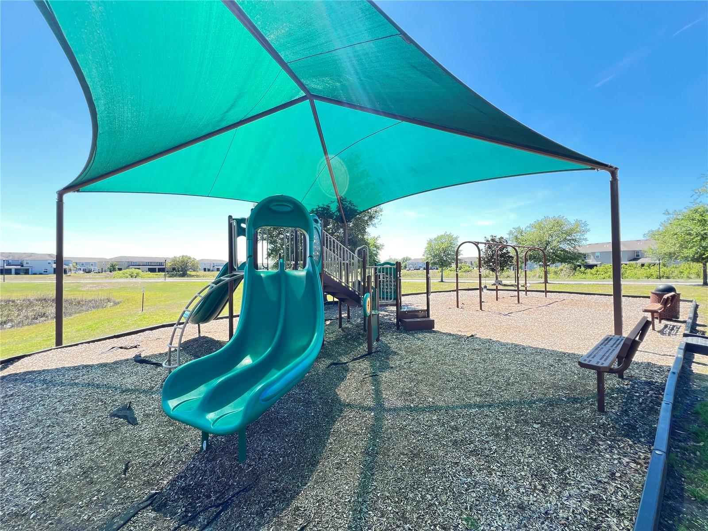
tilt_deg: +0.3
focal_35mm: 13
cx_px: 354
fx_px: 266
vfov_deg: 89.9
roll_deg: +0.8
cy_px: 266
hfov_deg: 106.2
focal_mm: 1.57
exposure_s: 1/176
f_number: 1.8
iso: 32
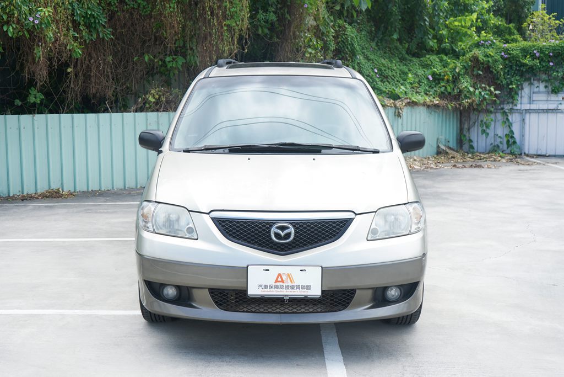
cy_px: 188
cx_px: 282
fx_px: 689
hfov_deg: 44.5
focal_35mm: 44
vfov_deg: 30.5
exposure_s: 1/125
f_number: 7.1
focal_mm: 44
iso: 100
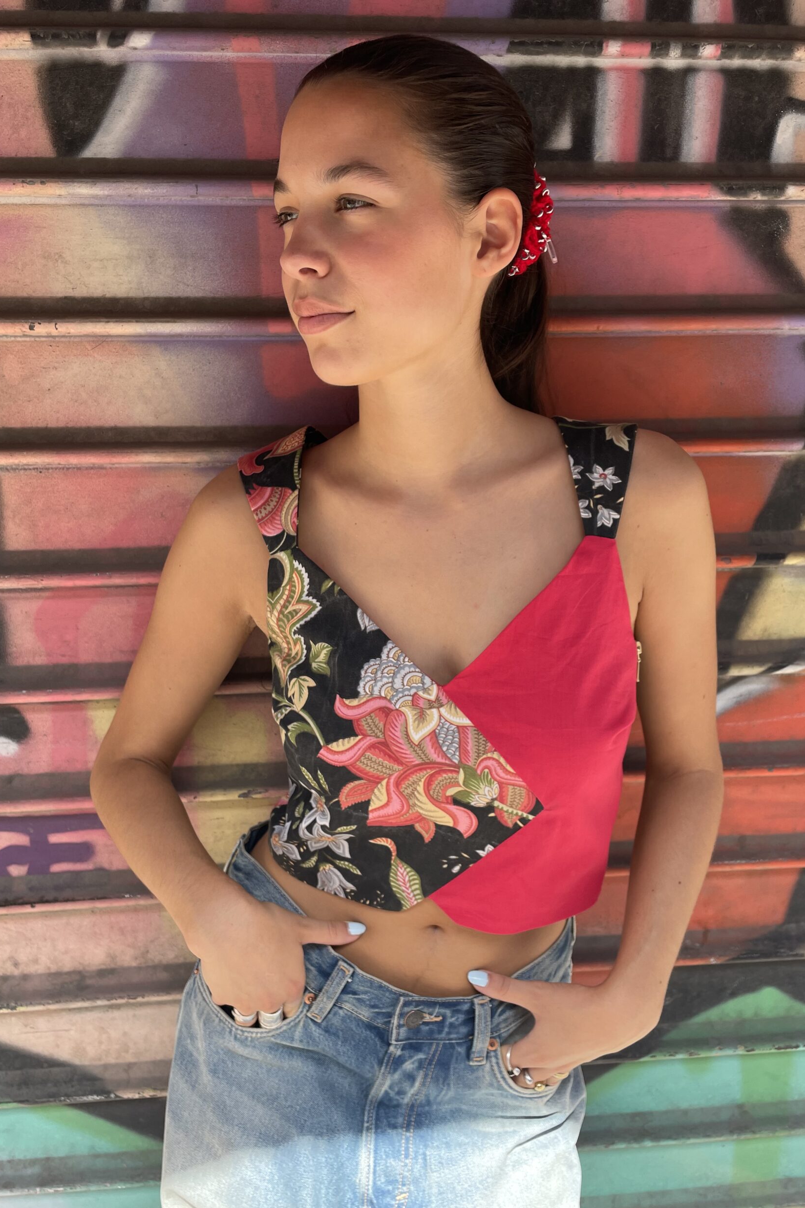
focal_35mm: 28
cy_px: 609
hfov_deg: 46.4
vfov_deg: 65.5
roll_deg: +0.4
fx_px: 939
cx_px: 401
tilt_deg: -12.9
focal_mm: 4.2
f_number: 1.6
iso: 32
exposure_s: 1/324
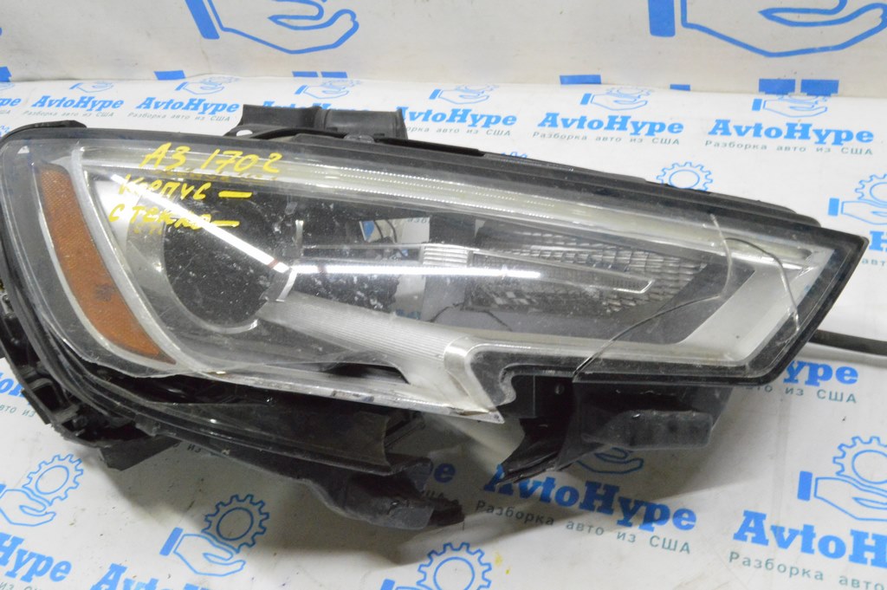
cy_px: 295
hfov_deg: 53.2
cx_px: 444
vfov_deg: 36.8
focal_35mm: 36
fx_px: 886
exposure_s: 1/15
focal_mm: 24
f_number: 20
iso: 6400
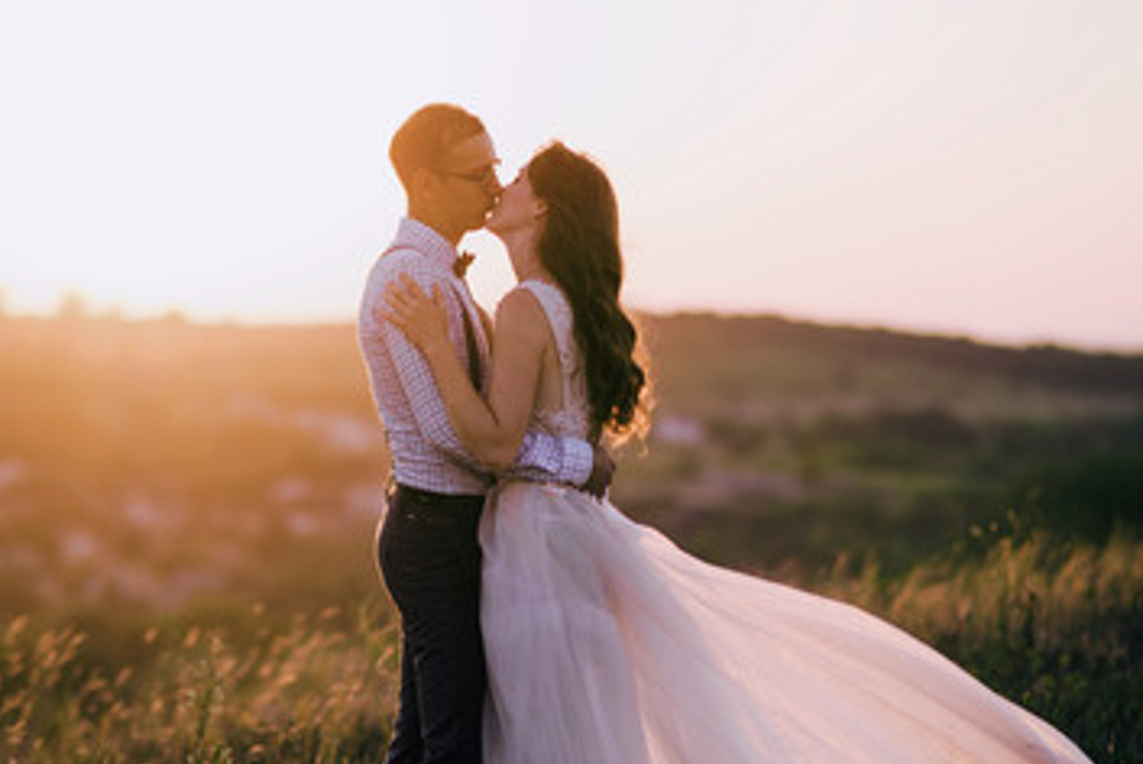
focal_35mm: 142
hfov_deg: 14.4
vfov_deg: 9.7
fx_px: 4512
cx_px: 531
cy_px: 495
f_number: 1.8
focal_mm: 85
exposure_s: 1/2000
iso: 200
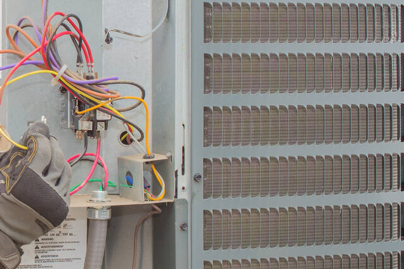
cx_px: -36
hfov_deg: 16.3
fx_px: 1369
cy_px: 85
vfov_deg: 11.2
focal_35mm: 122
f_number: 11
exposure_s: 1/60
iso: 250
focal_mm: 48
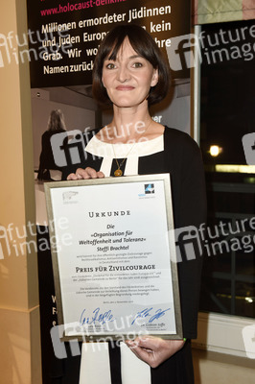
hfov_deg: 28.0
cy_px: 192
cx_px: 128
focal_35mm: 48
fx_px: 511
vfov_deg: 41.1
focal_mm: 48
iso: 1000
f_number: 5.6
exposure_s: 1/100
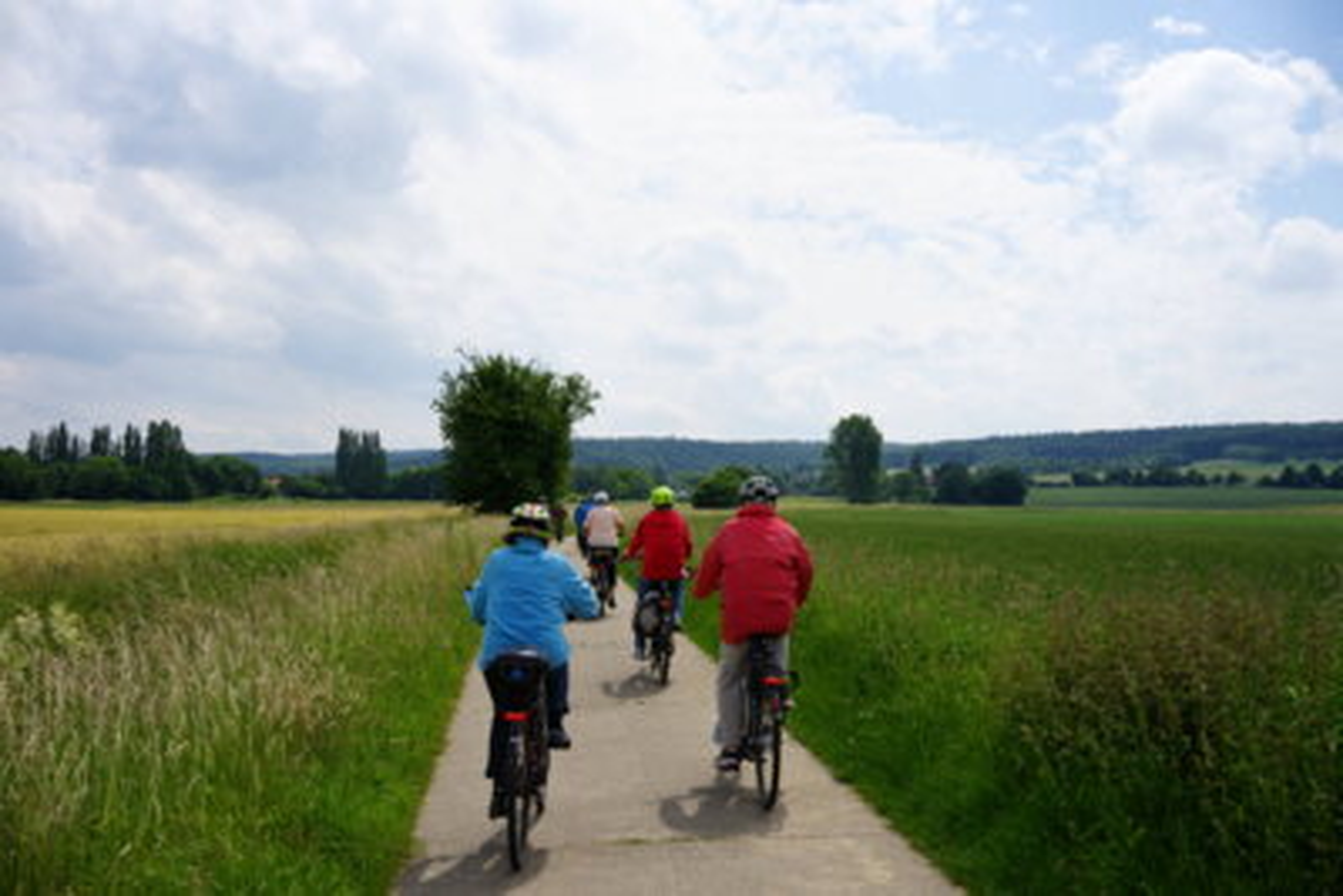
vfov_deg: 37.9
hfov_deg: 54.4
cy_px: 448
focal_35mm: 35
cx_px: 672
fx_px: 1306
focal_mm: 35
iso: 100
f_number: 10
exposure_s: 1/320
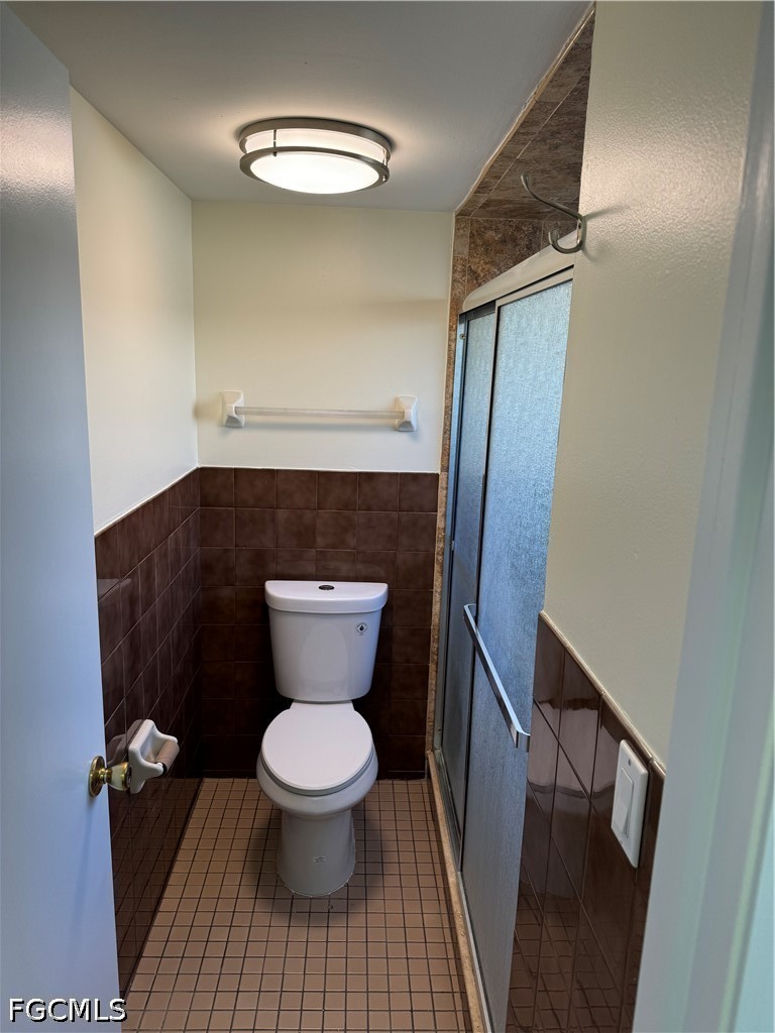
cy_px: 516
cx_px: 388
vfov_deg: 71.6
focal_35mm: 24
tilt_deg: -11.4
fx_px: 716
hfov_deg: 56.8
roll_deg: -1.1
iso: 64
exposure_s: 1/120
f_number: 1.78
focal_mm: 6.76
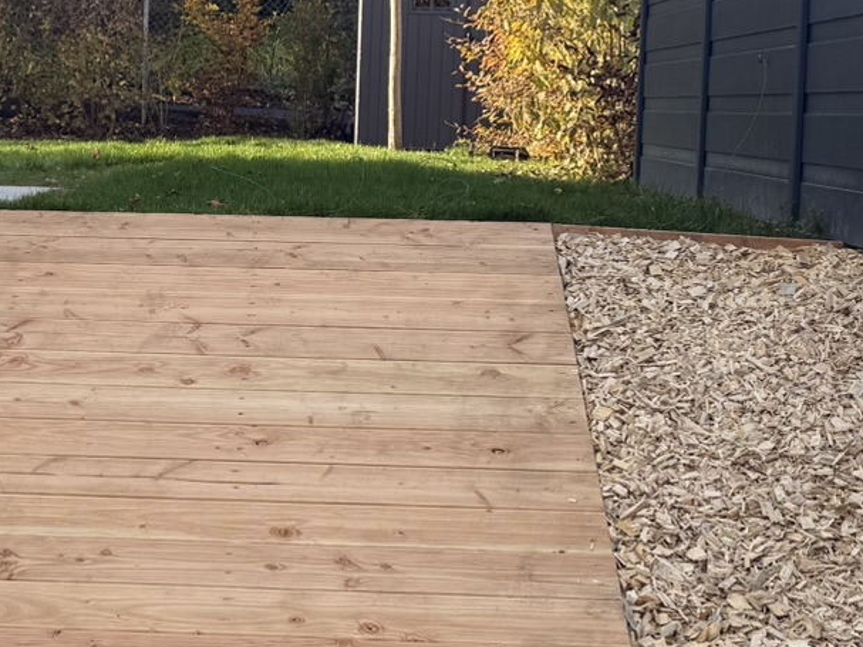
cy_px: 287
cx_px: 246
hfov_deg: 23.9
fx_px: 2019
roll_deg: -1.3
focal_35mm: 81
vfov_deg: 18.2
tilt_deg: -5.4
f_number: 1.78
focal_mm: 6.76
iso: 100
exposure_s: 1/765
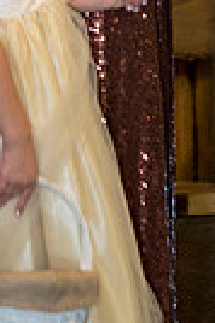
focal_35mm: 436
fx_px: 3916
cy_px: -121
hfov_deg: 3.1
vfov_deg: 4.7
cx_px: 110
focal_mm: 130
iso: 1600
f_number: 2.8
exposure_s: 1/160
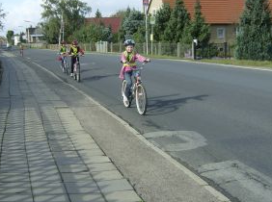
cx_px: 116
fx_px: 400
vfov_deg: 28.4
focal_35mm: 51
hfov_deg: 37.5
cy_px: 100
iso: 100
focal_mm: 6
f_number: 4.7
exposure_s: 1/267
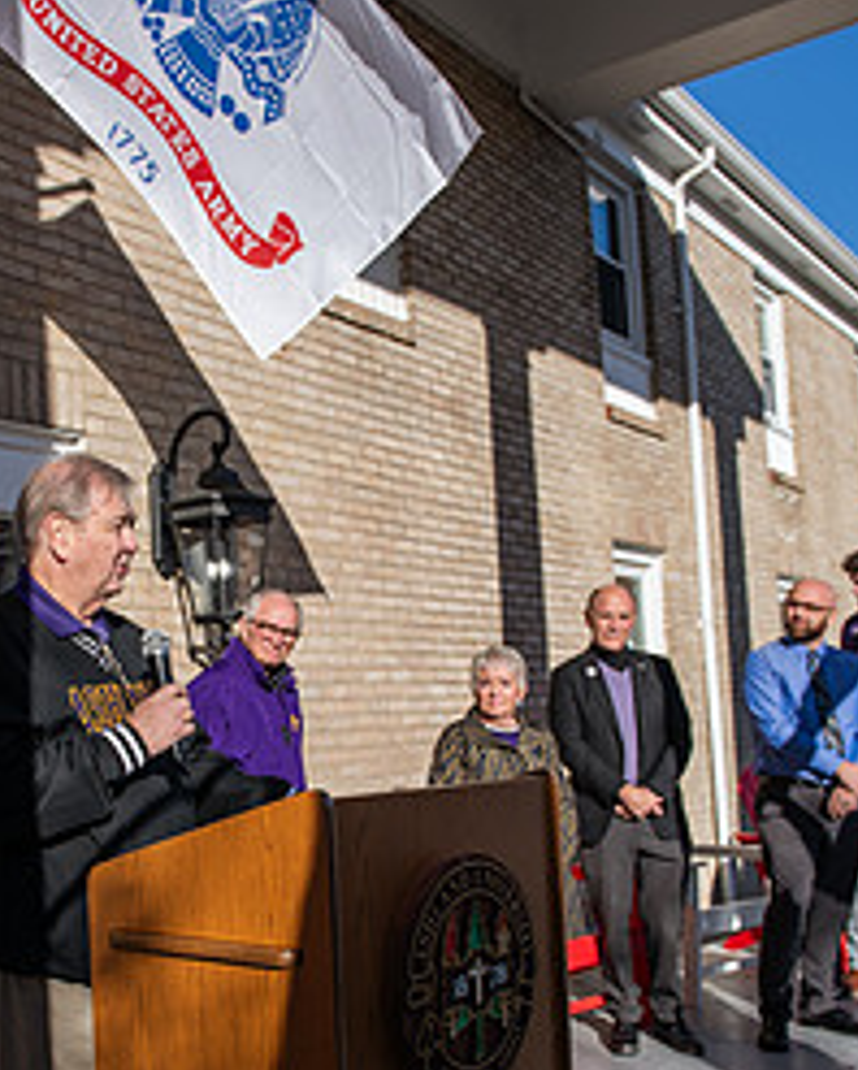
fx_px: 1300
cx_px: 221
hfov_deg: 35.8
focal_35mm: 41
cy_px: 676
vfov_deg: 44.4
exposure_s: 1/800
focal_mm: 24
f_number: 3.5
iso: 80
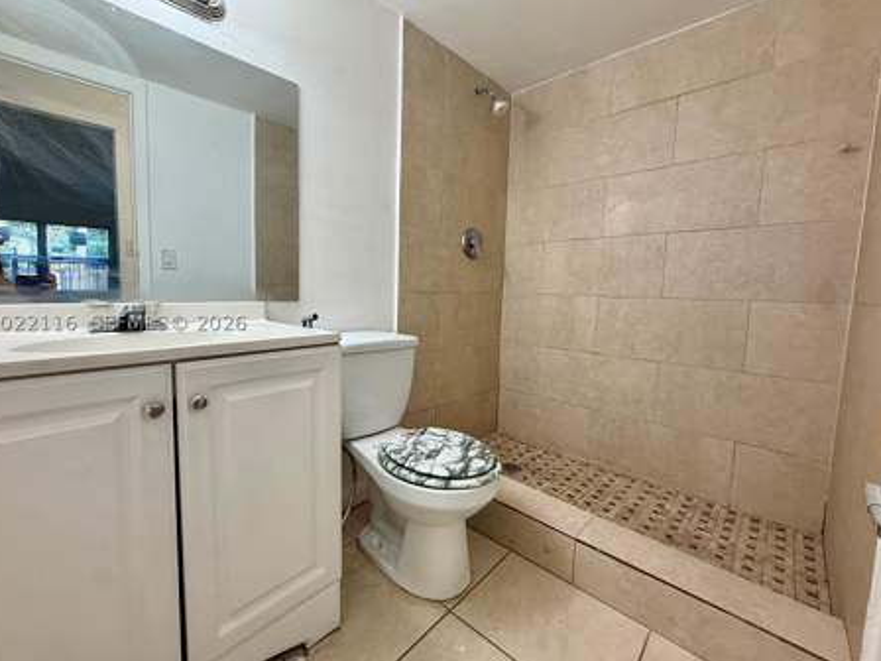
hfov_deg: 98.1
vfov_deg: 81.7
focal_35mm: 15
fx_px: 382
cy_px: 323
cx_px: 427
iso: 125
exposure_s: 1/120
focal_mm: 2.22
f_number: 2.2
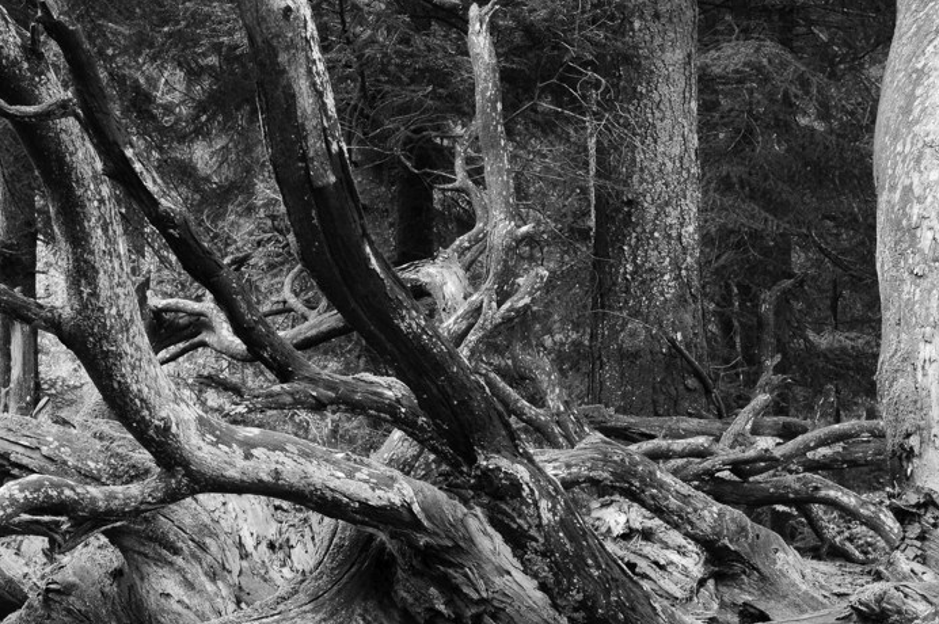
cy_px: 435
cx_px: 487
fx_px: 1928
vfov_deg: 18.3
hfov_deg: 27.4
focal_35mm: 74
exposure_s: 1/10
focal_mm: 50
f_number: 20
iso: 2000
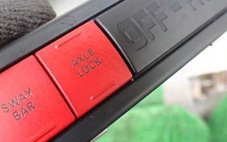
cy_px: 43
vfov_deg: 29.5
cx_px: 101
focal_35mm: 43
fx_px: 266
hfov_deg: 46.2
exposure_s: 1/80
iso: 800
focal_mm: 5.4
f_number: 2.3
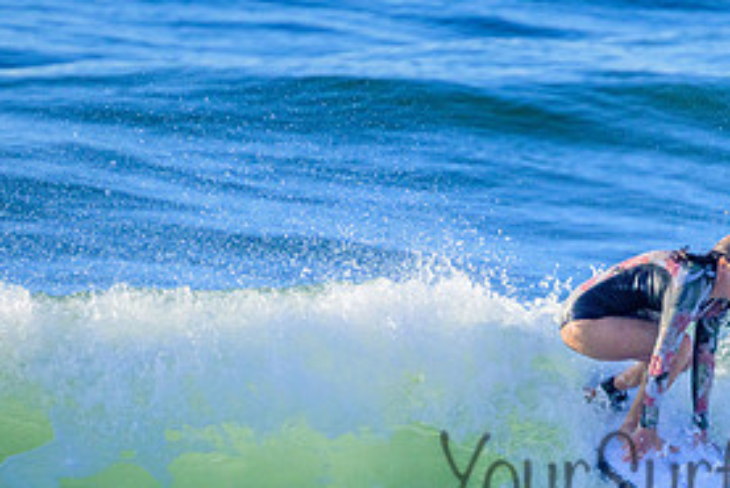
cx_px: 712
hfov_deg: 1.2
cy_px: 450
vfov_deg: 0.8
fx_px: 33981
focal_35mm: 1675
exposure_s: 1/2000
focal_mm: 800
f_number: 11
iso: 1400
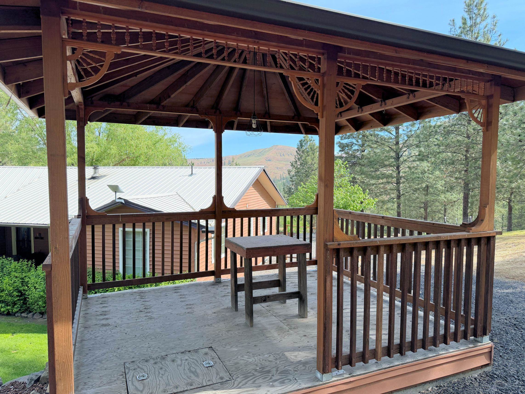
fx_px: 364
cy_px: 197
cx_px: 262
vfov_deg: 56.8
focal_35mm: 24
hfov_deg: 71.6
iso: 100
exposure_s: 1/1522
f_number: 1.78
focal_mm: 6.76
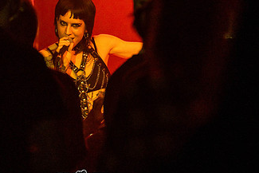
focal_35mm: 402
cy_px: 91
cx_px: 141
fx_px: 2893
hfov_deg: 5.1
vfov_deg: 3.4
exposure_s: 1/320
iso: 3200
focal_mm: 180
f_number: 2.8
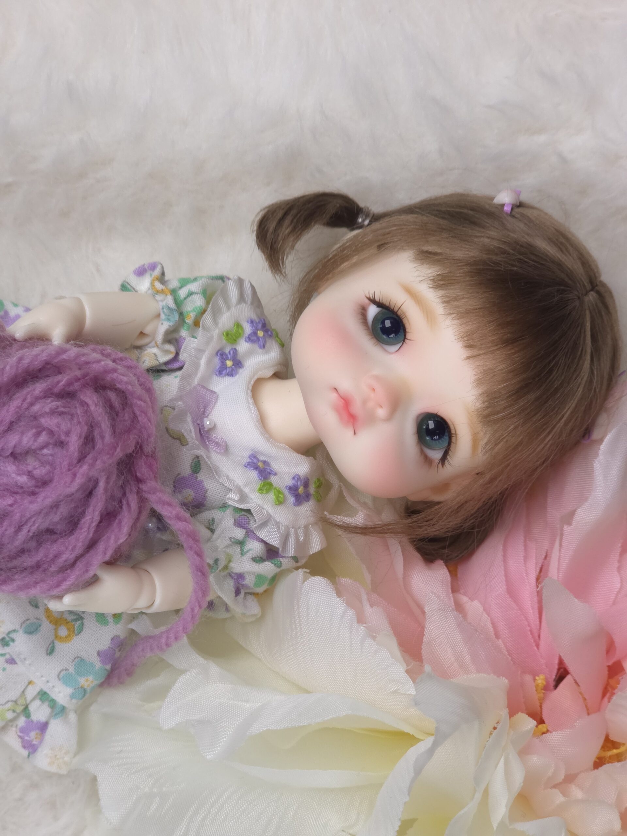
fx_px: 1666
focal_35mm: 69
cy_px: 418
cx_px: 314
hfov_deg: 21.3
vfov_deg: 28.2
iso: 50
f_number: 2.4
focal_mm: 7.9
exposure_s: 1/180
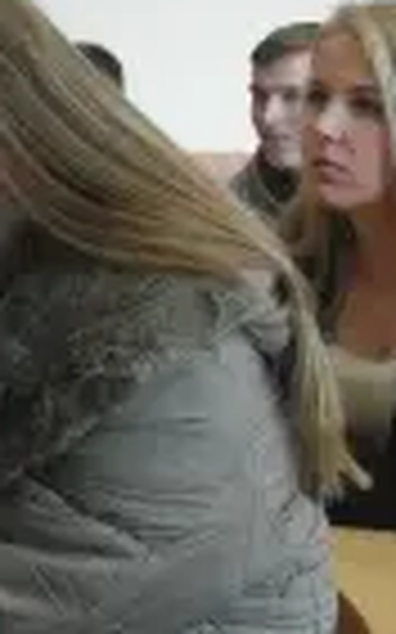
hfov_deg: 9.1
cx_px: -328
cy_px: 148
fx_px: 2385
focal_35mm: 138
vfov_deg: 15.1
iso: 800
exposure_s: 1/250
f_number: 5.2
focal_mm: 6.8
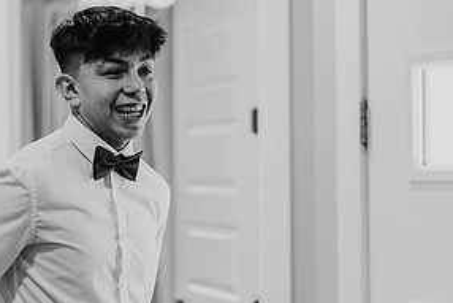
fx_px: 1309
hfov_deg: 19.6
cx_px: 196
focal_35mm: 104
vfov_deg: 13.2
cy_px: 166
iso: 640
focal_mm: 50
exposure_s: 1/250
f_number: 1.8
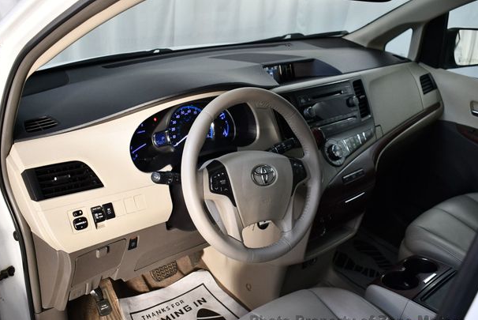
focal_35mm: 38
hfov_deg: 50.7
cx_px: 241
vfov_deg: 35.1
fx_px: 505
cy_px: 168
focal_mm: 18
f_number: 3.5
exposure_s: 1/200
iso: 800
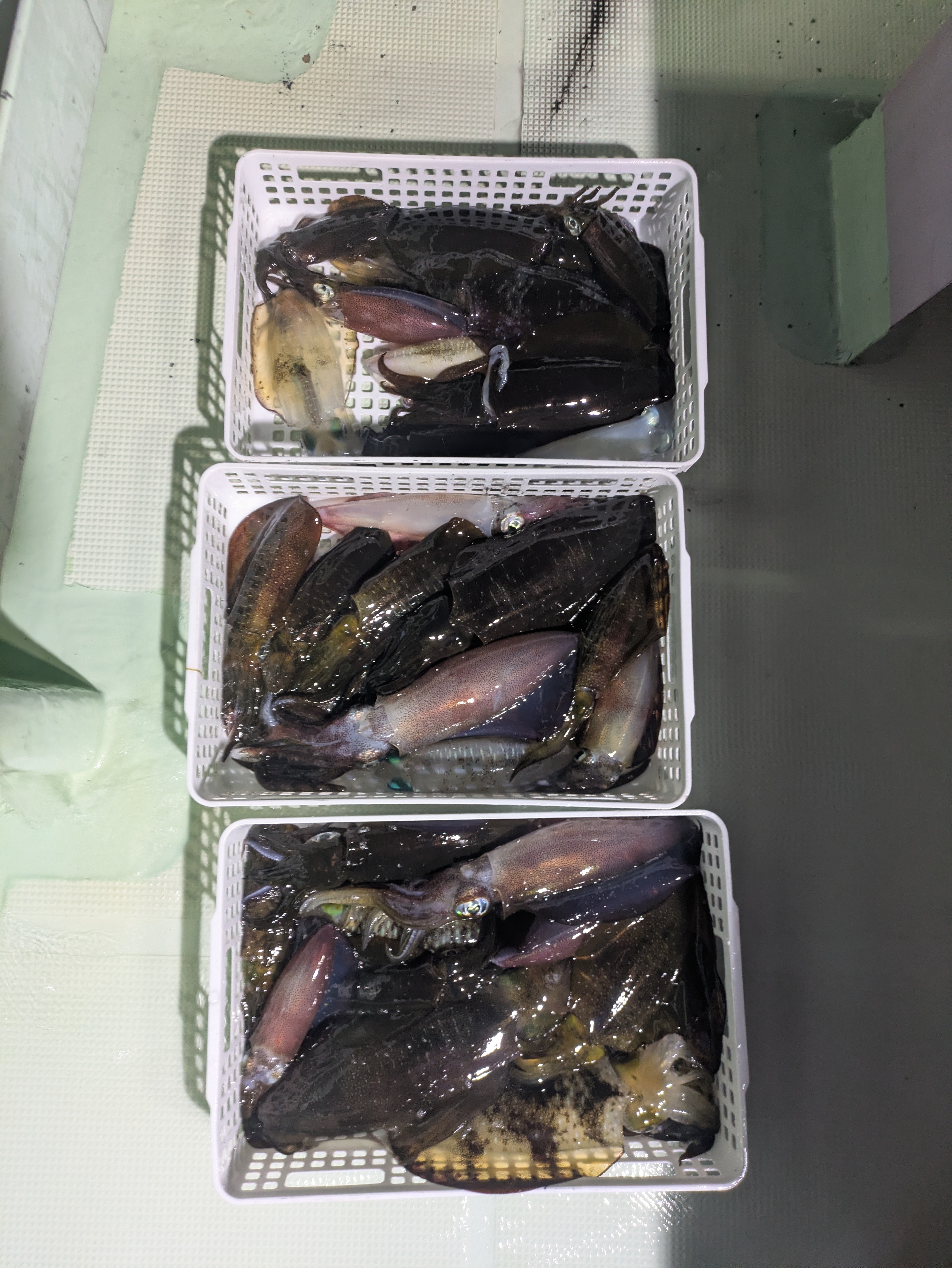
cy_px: 634
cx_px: 476
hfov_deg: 54.9
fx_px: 916
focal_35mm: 25
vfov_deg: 69.4
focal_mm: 5.43
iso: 250
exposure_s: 1/40
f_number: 1.89
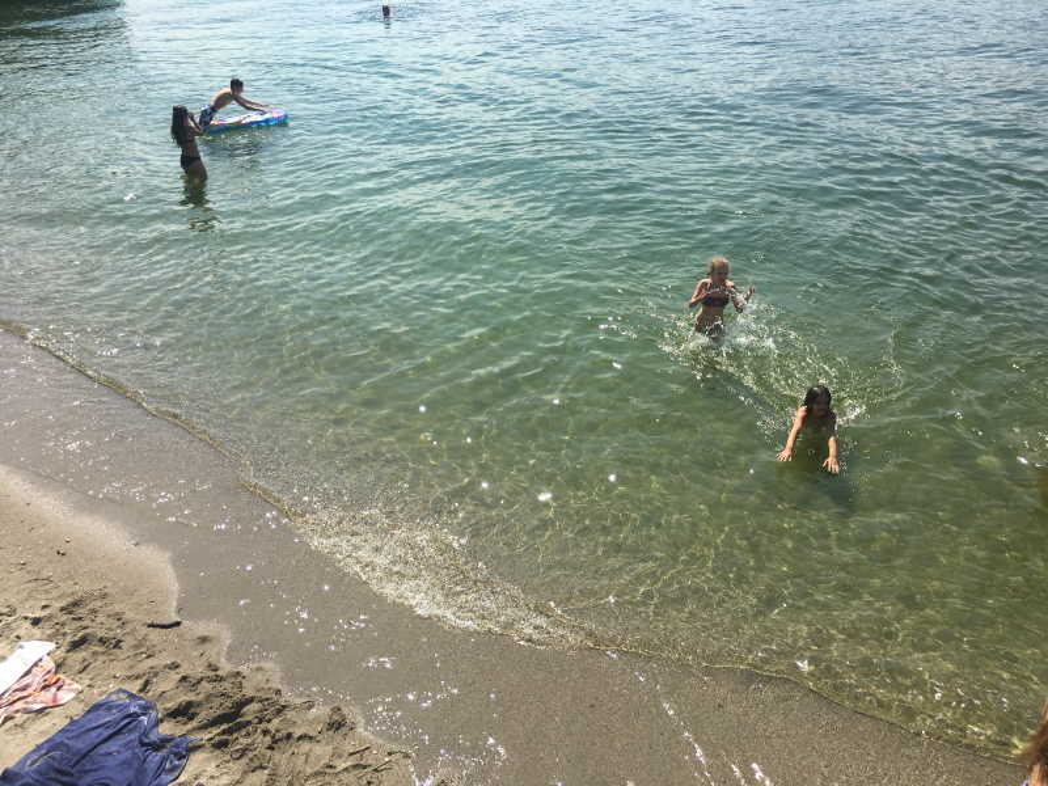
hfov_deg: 61.7
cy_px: 393
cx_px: 524
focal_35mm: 29
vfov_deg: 48.2
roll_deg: +0.7
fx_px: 878
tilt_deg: -29.3
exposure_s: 1/1789
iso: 25
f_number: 2.2
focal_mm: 4.15
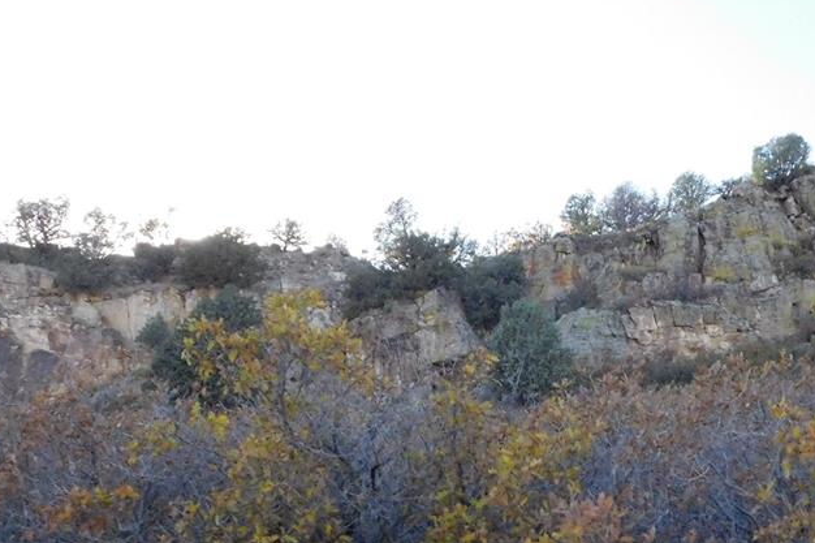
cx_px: 487
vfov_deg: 26.3
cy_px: 359
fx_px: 1154
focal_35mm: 51
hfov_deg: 38.7
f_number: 3.2
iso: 800
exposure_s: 1/1500
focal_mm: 5.3
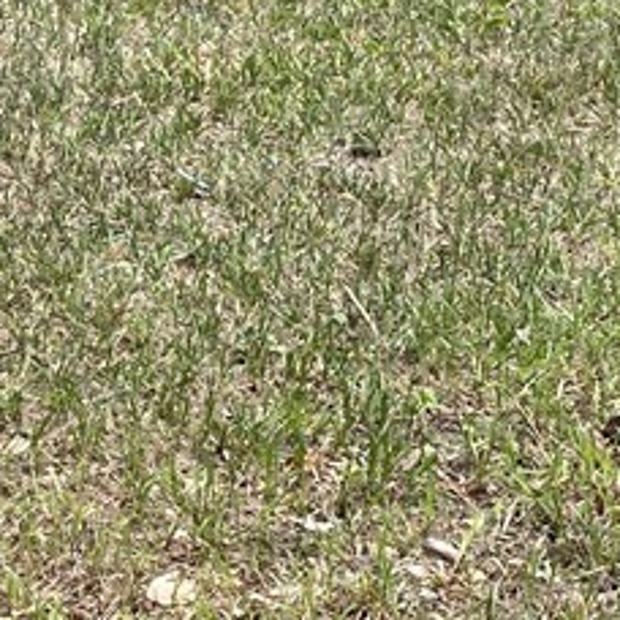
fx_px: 3141
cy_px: 101
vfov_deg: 11.2
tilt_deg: -15.5
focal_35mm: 155
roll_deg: +1.2
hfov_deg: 11.2
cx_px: 52
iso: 32
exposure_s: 1/2488
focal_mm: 5.1
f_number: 1.6
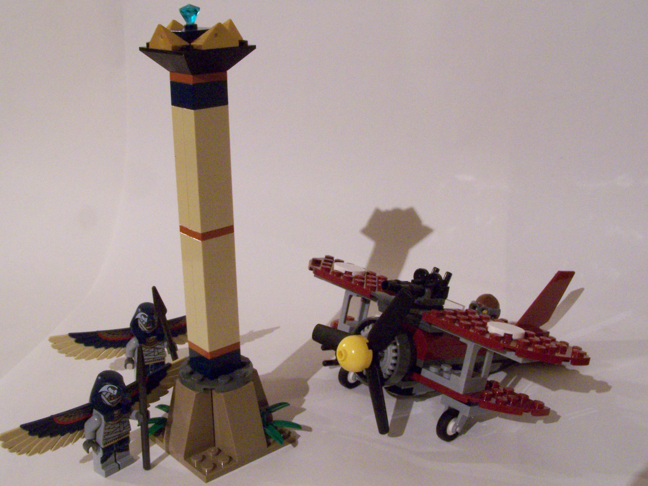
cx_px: 324
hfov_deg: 43.9
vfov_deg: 33.6
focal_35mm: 43
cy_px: 243
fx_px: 805
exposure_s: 1/2
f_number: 8
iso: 400
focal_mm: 7.1
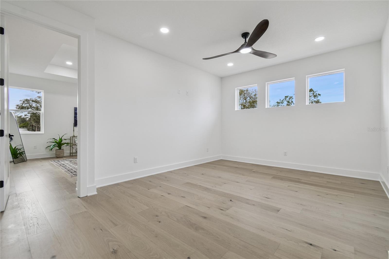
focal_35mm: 15
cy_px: 130
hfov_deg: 100.4
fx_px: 162
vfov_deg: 77.3
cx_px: 194
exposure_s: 1/25
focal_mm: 10
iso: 100
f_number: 7.1
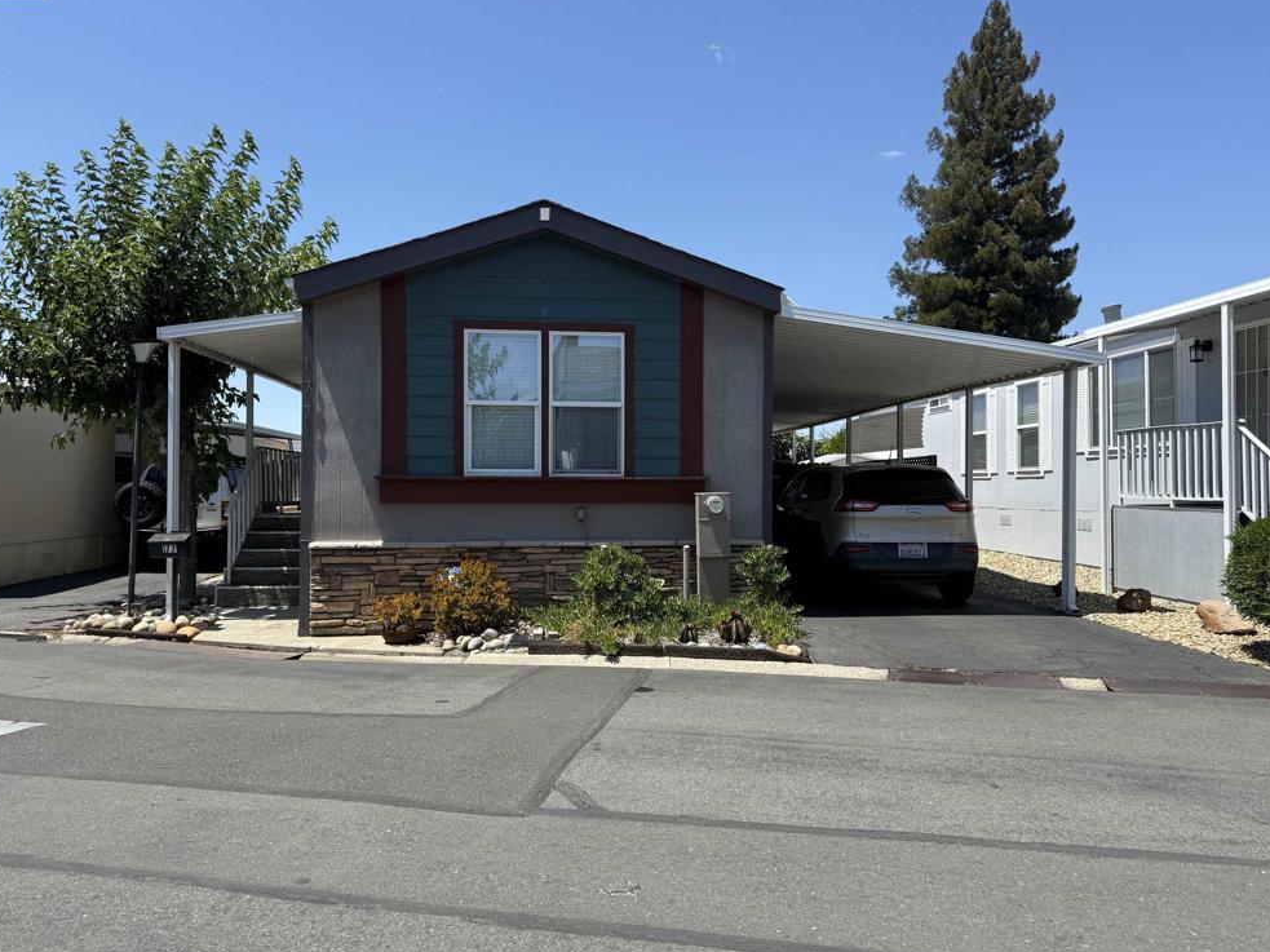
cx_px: 642
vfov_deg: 54.9
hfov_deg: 69.4
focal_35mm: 25
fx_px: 917
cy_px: 470
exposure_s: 1/3759
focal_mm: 6.76
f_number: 1.78
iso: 80
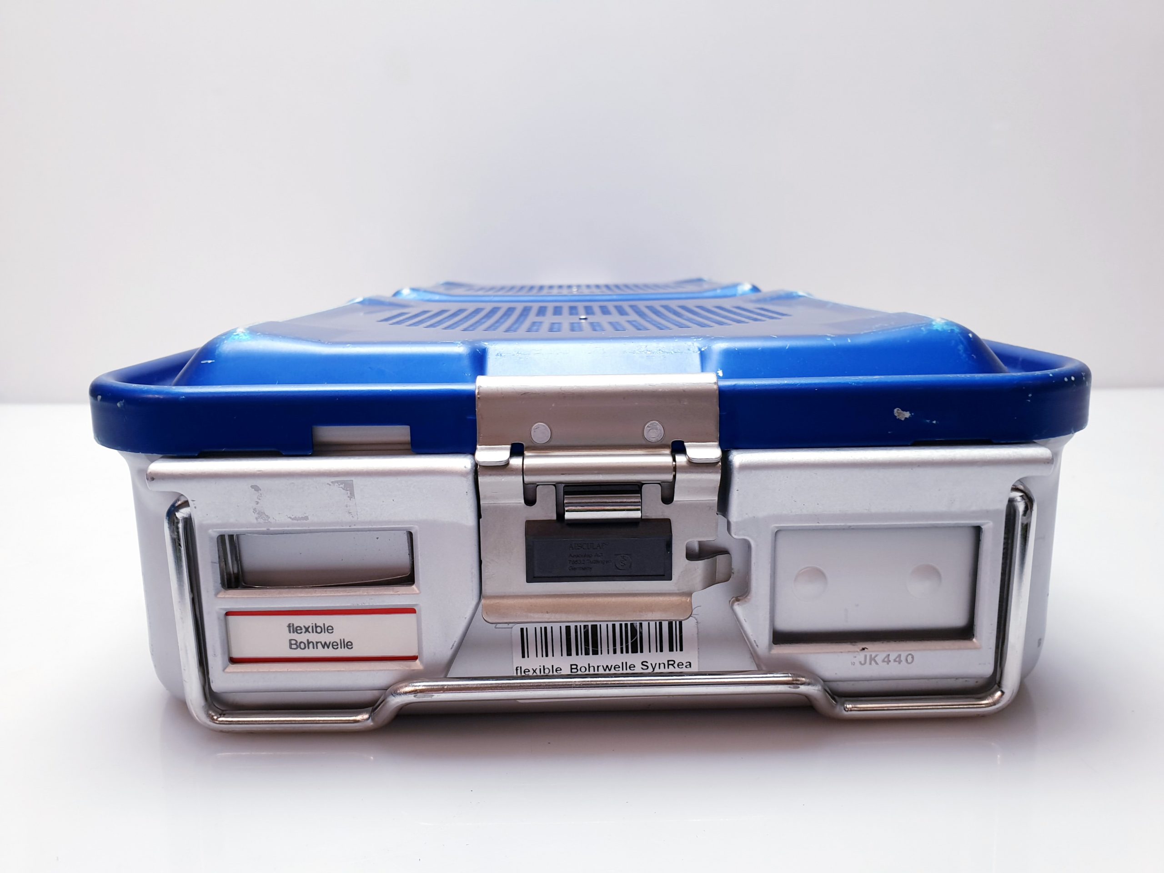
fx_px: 874
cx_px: 582
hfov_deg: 67.3
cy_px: 436
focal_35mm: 26
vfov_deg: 53.1
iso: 80
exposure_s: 1/50
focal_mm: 4.3
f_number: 2.4
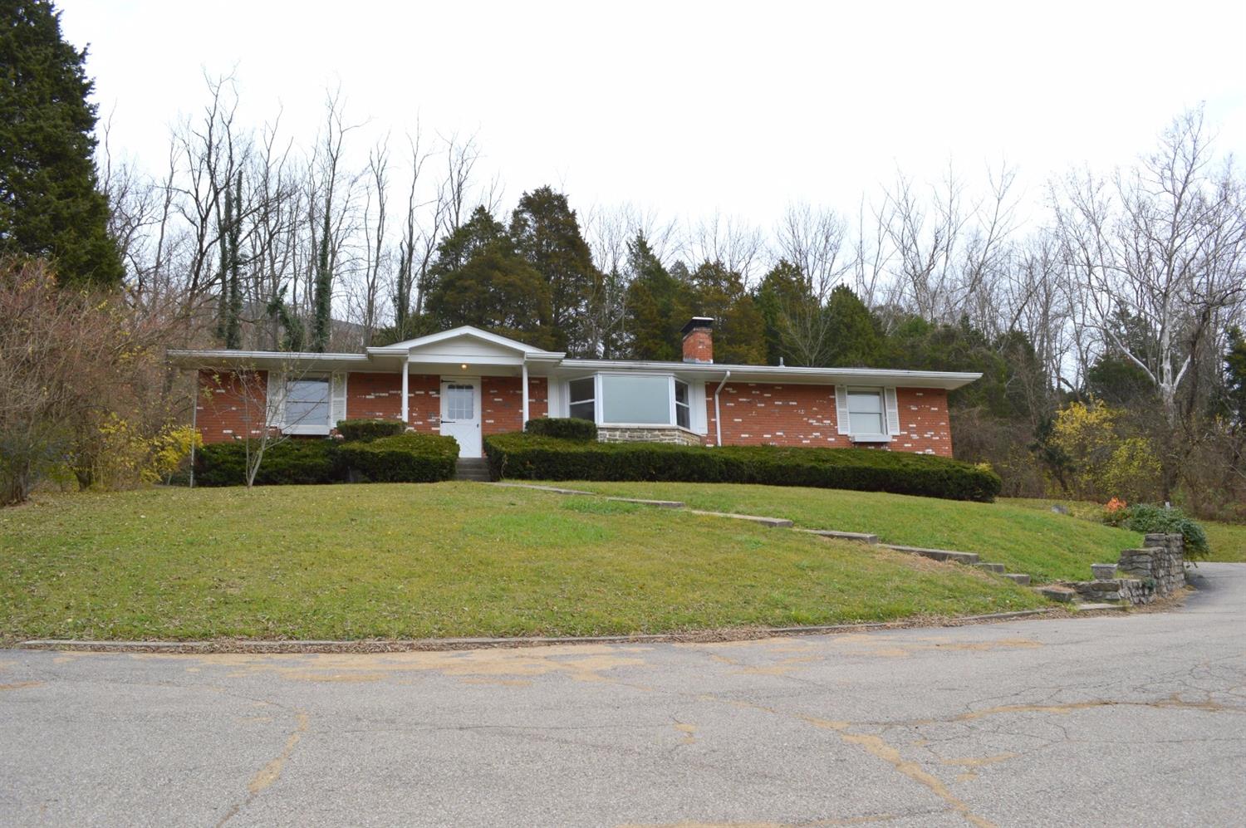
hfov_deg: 67.4
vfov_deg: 47.8
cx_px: 623
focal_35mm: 27
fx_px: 934
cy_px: 414
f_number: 6.3
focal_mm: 18
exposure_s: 1/160
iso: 100
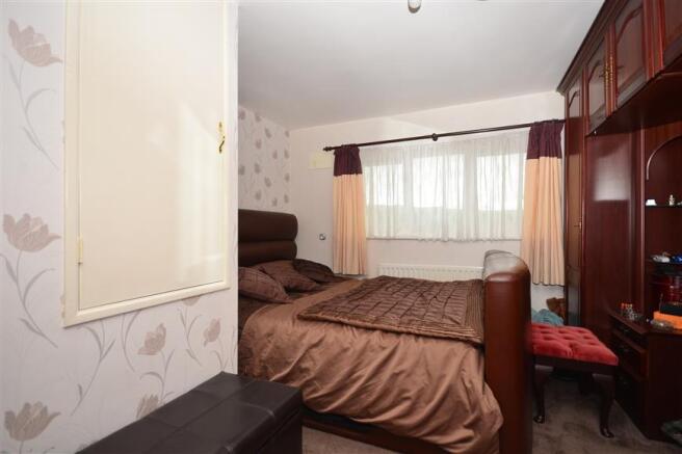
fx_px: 341
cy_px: 227
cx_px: 341
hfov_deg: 90.0
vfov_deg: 67.4
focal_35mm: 18
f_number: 5.6
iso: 200
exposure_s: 1/160
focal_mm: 12
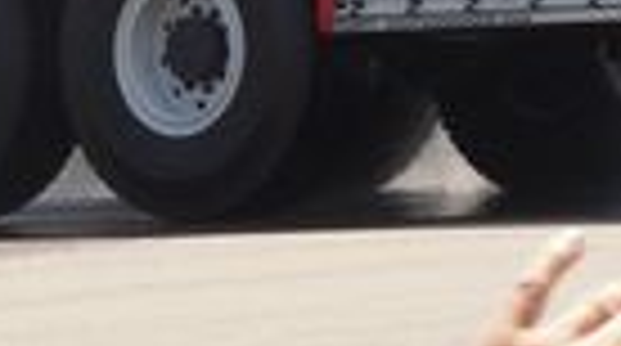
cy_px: -750
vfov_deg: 2.4
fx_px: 8251
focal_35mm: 502
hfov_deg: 4.3
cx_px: 945
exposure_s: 1/160
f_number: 10
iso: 200
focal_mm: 55
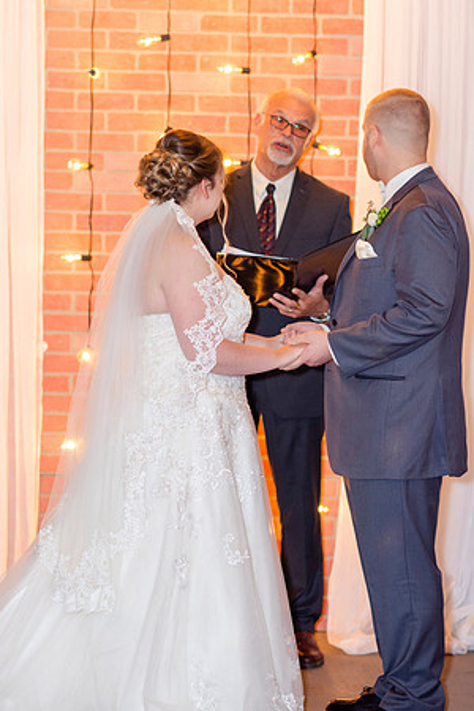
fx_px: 2518
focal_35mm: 128
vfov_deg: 16.1
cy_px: 356
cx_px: 237
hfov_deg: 10.8
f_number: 2.2
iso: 500
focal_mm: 85
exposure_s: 1/125
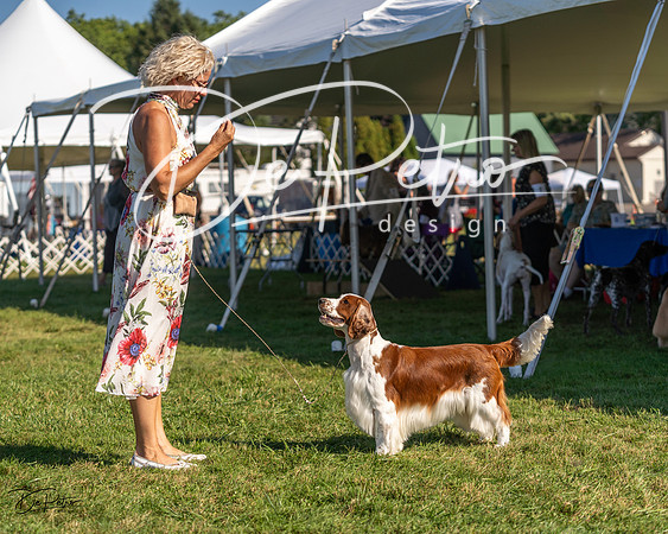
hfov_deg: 24.2
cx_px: 334
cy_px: 267
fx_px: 1558
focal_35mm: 79
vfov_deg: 19.4
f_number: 3.2
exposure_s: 1/2500
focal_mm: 70
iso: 100
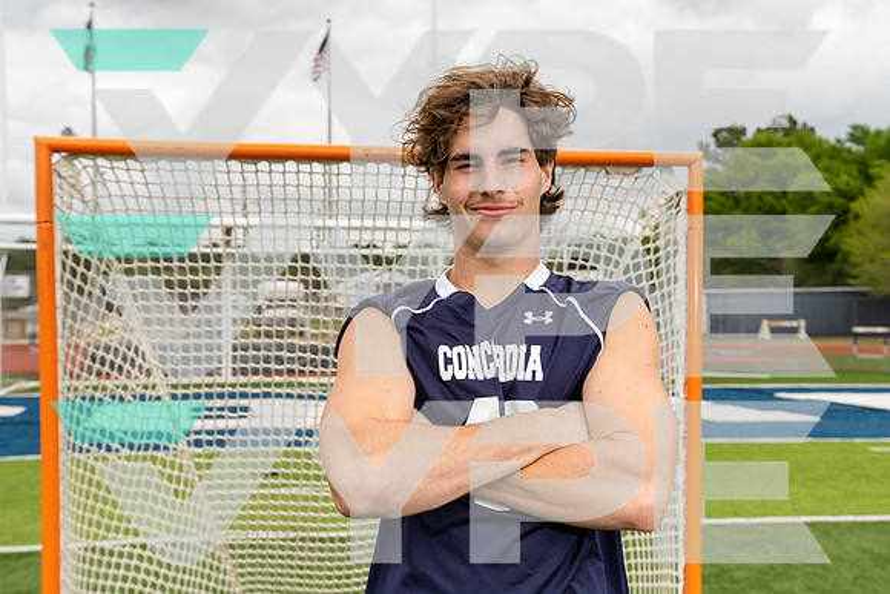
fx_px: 1212
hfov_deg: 40.3
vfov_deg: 27.5
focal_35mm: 49
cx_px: 445
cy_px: 297
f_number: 7.1
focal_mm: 49
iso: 250
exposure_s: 1/250
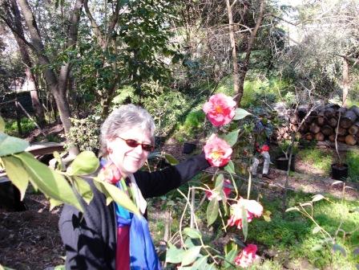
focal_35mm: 36
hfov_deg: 51.4
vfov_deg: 39.7
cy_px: 135
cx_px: 180
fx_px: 373
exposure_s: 1/80
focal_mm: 6.3
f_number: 2.8
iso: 50
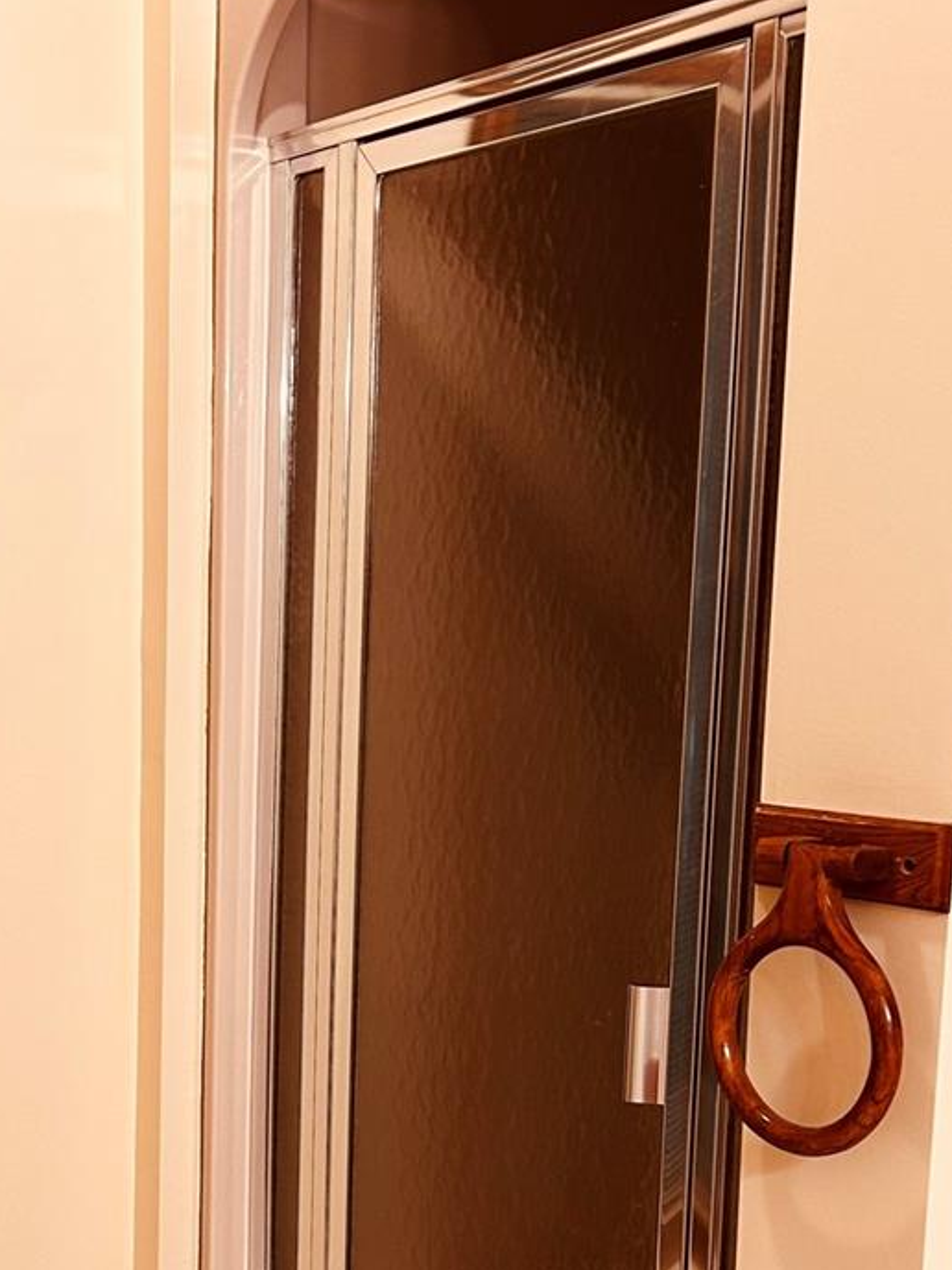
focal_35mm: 58
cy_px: 927
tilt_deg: -7.8
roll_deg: -0.5
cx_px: 212
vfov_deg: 32.7
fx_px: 2129
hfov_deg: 24.9
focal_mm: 5.7
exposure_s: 1/60
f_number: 1.5
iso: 80
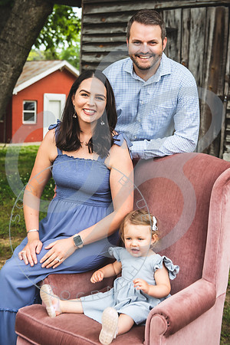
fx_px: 537
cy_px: 172
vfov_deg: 35.6
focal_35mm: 56
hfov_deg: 24.2
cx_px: 115
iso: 200
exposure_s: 1/200
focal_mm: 56
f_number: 5.6
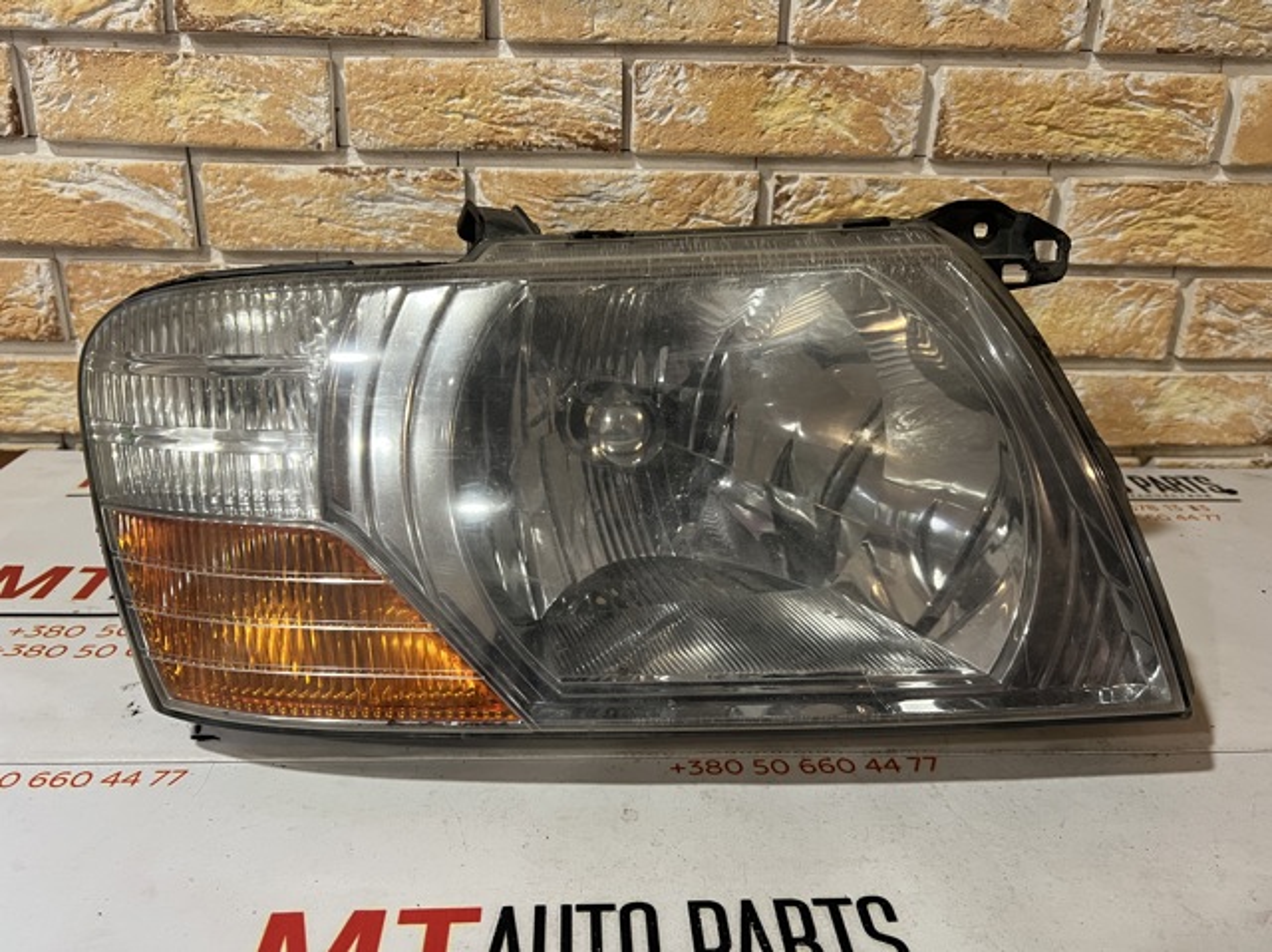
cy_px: 476
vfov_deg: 53.0
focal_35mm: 26
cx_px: 636
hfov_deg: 67.3
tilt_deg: -21.9
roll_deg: -1.5
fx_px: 955
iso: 125
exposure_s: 1/50
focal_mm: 5.7
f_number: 1.5
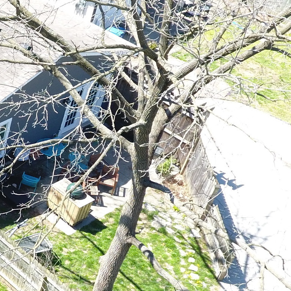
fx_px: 675
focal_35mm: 71
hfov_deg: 19.7
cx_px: -192
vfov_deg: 24.1
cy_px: 210
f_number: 2.8
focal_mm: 3.61
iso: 100
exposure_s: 1/171
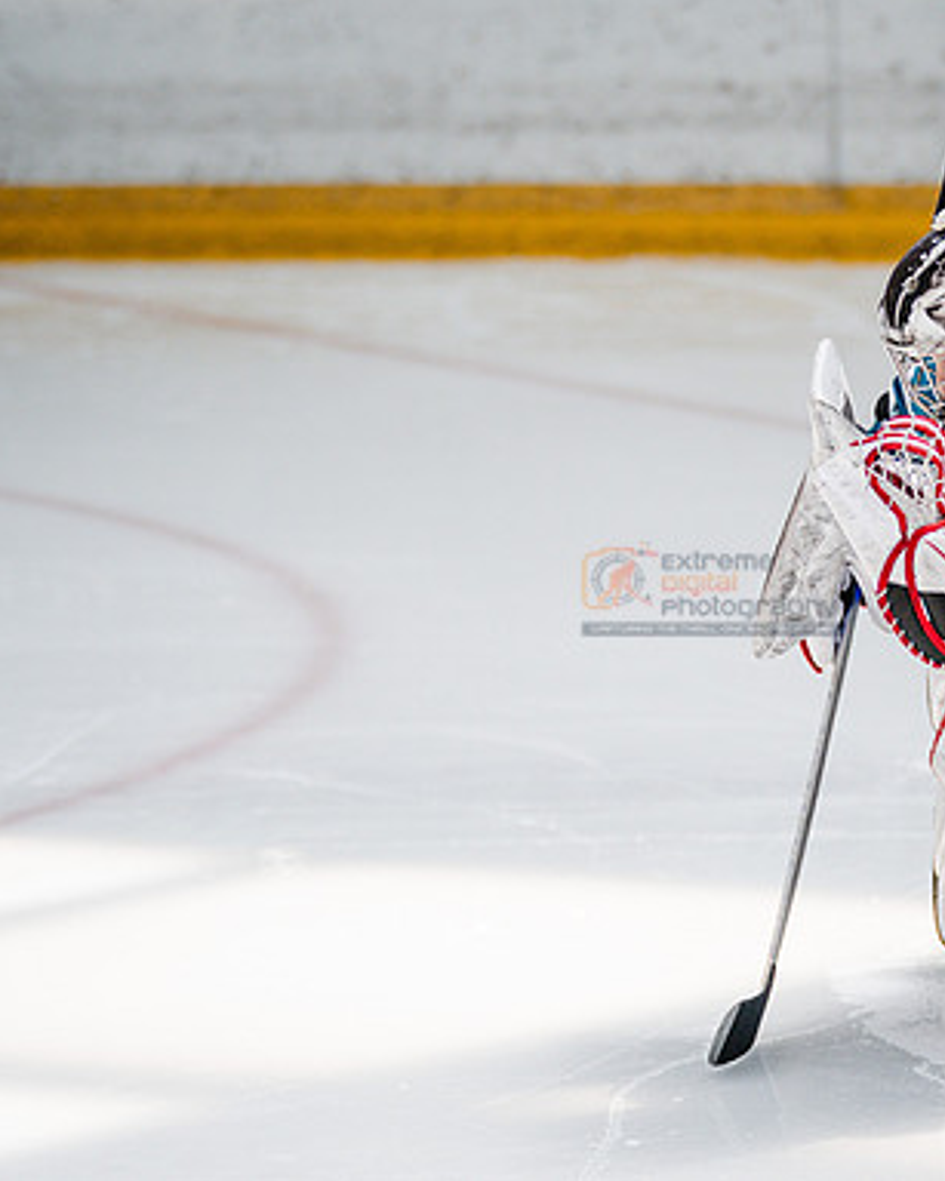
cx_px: 583
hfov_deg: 4.3
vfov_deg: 5.4
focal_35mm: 360
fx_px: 12591
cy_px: 673
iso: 640
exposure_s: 1/2000
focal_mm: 186
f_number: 3.2
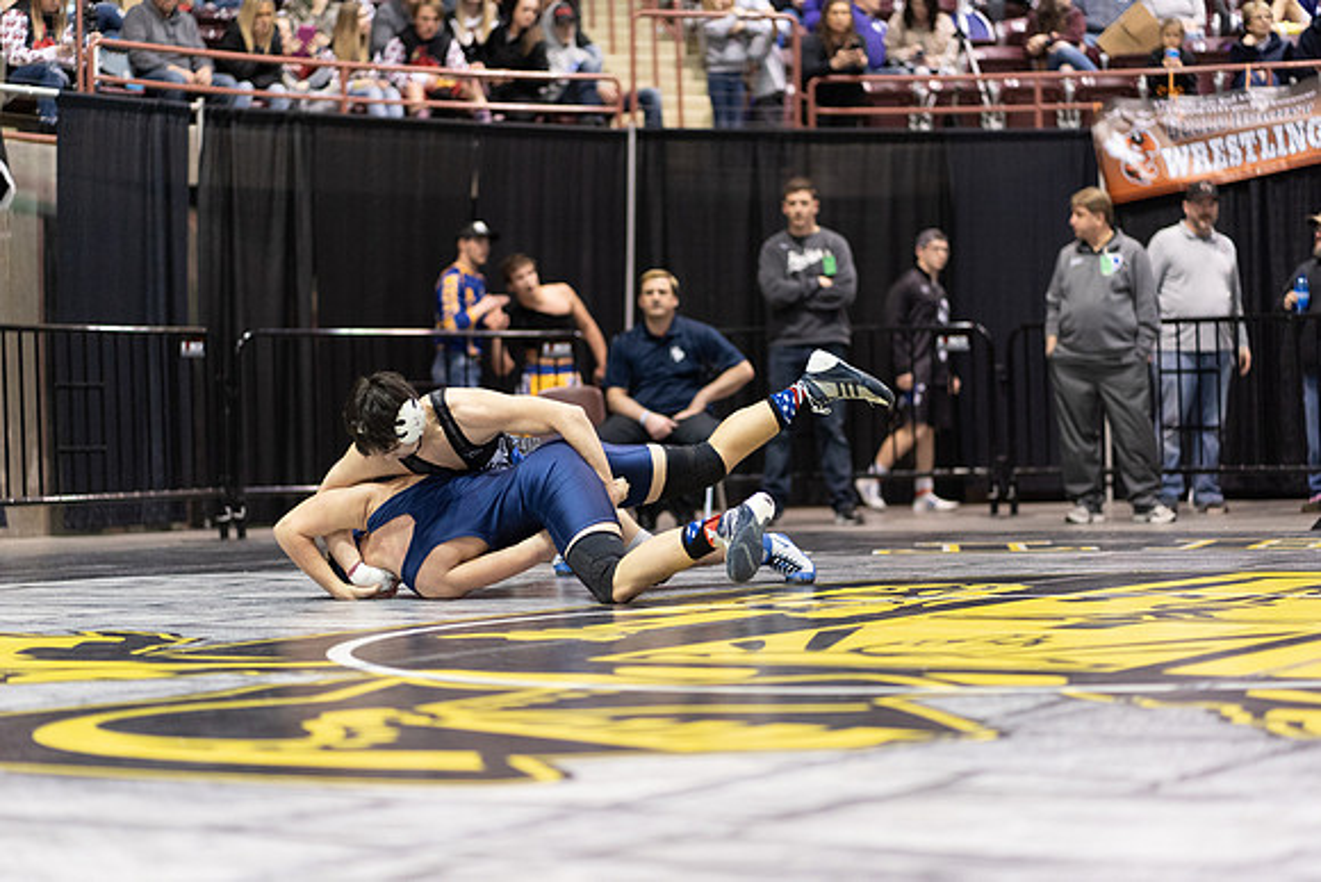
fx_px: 3120
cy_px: 441
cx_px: 660
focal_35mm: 85
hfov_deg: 23.9
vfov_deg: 16.1
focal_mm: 85
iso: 3200
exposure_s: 1/500
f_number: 1.8
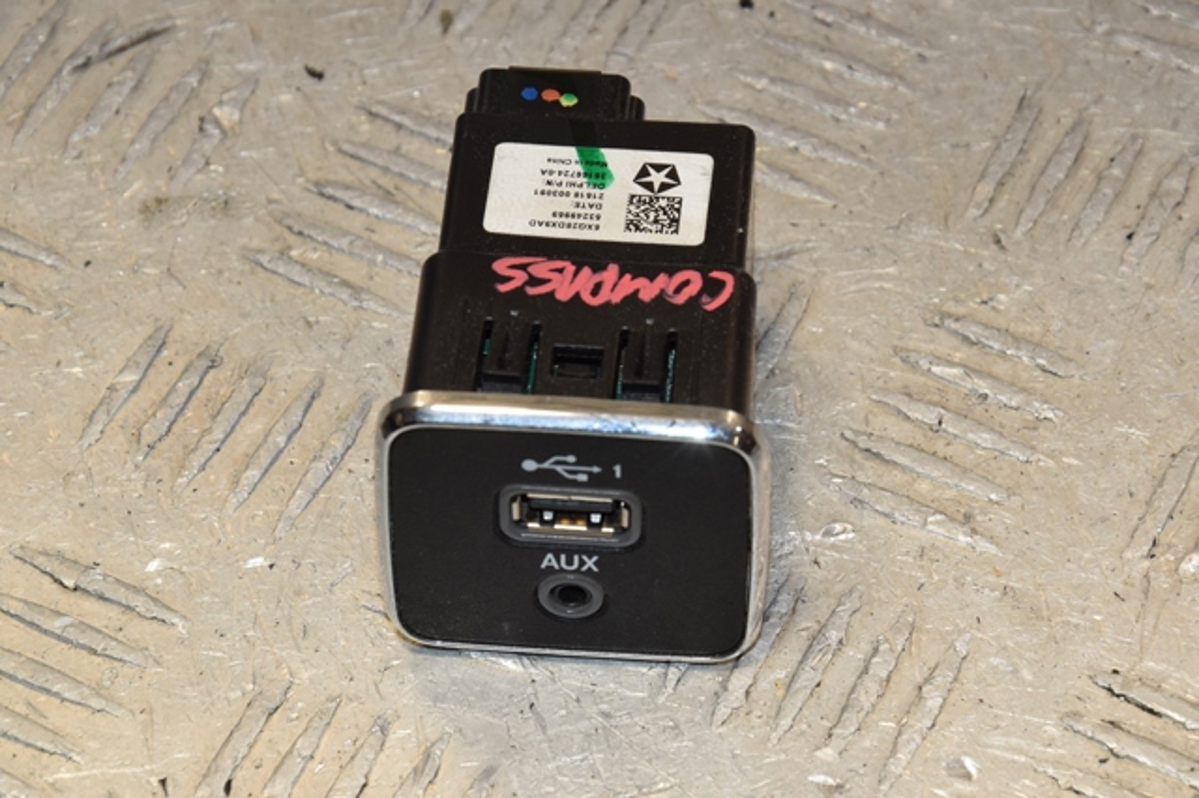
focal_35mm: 158
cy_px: 399
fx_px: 5243
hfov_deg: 13.0
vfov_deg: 8.7
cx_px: 600
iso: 800
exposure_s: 1/200
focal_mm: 105
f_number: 10
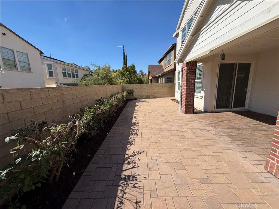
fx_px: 113
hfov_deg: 102.1
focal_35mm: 14
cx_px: 140
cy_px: 104
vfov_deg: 85.7
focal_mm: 2.22
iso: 20
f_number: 2.2
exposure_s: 1/770
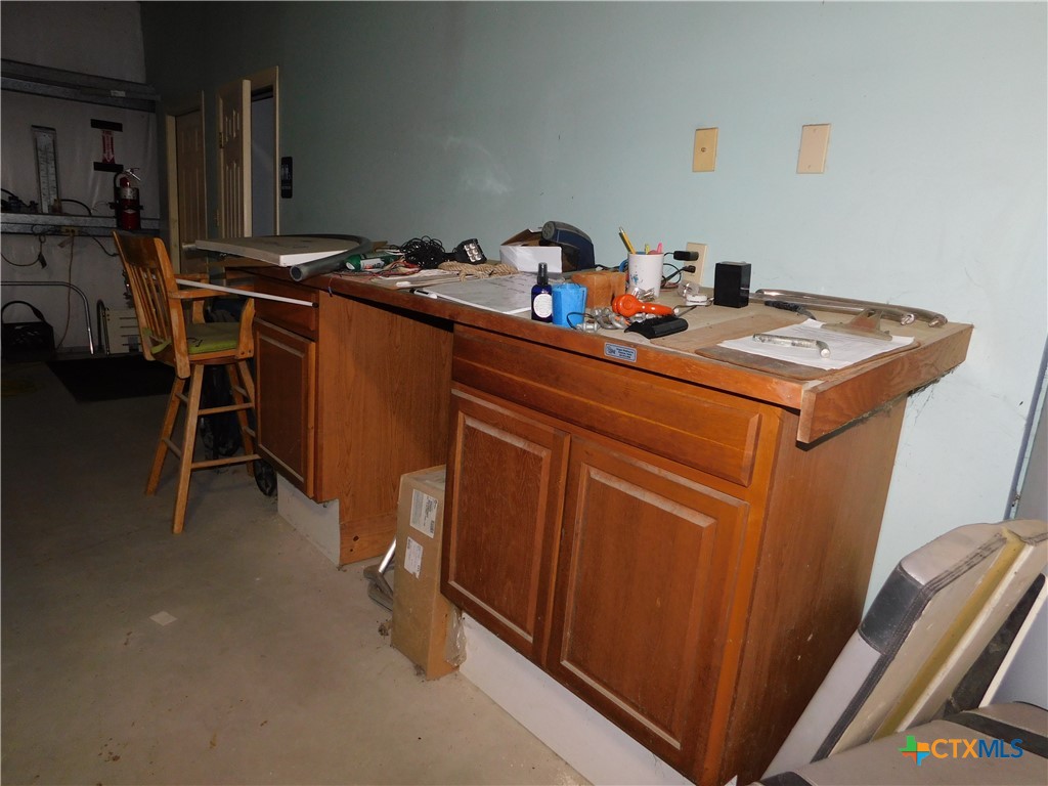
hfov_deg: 73.9
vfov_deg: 58.9
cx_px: 524
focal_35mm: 23
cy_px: 393
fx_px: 696
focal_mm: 4
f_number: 3
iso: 200
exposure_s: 1/30
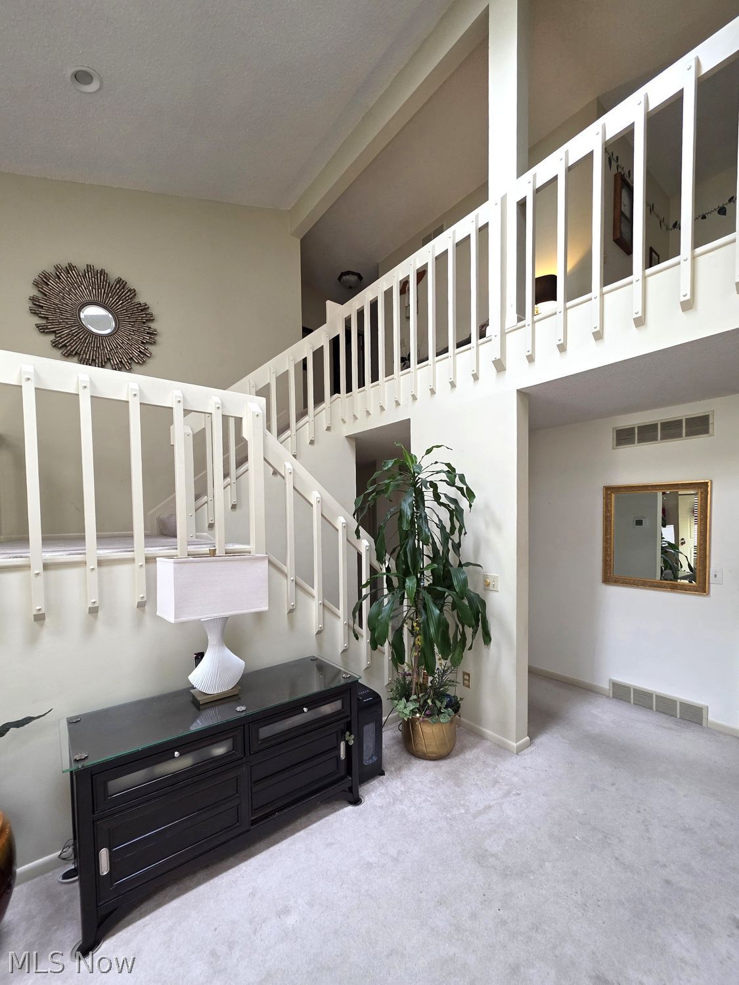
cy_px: 492
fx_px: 370
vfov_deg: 106.2
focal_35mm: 13
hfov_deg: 89.9
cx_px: 370
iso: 200
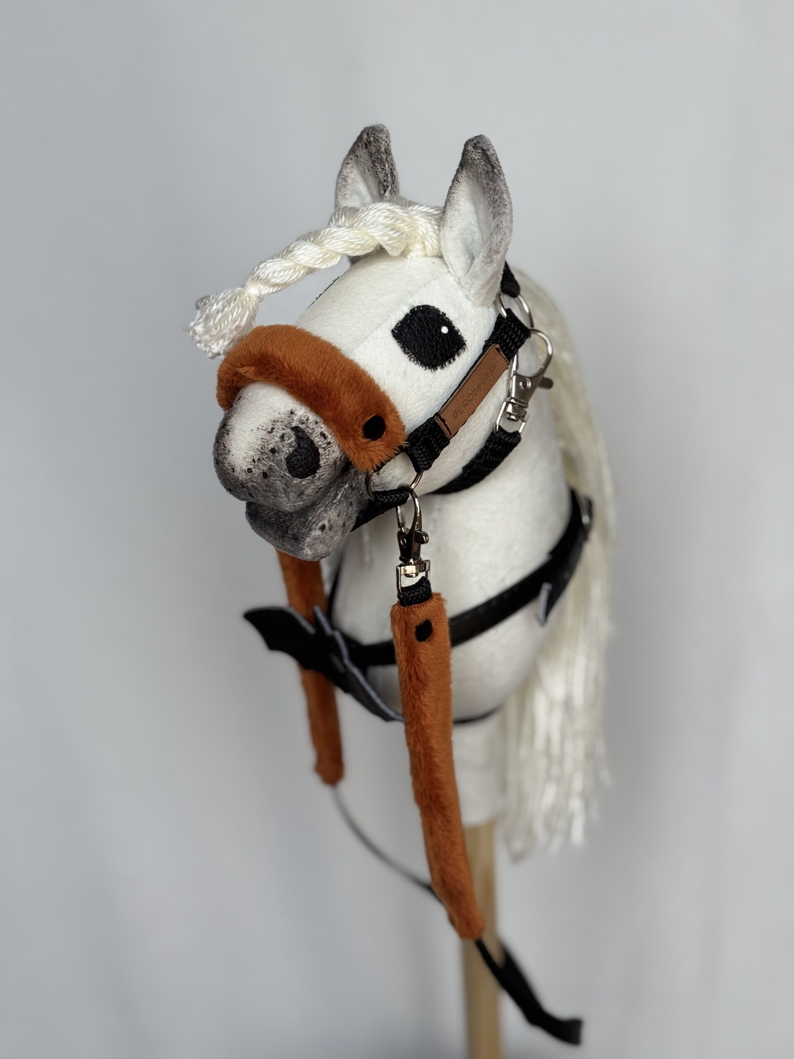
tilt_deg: -15.1
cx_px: 397
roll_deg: -1.2
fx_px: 1590
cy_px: 530
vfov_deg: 36.8
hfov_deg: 28.0
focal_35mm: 52
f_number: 1.6
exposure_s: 1/288
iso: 32
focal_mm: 5.96
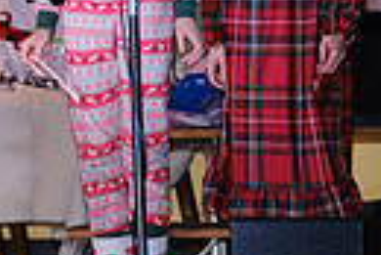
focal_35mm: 655
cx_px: 229
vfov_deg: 2.1
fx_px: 6940
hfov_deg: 3.1
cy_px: -259
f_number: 5.6
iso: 1600
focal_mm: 98.2
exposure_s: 1/125
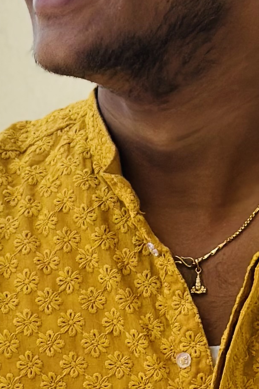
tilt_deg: -4.7
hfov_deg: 6.2
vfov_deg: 9.4
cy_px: 248
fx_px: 2374
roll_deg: +1.4
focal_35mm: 220
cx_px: 59
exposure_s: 1/2410
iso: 100
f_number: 1.78
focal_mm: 6.86
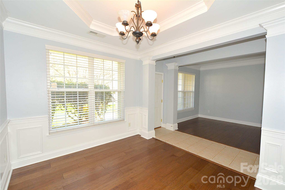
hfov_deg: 100.4
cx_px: 142
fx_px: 119
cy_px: 95
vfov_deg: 77.4
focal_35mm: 15
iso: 500
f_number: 6.3
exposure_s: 1/60
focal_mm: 10
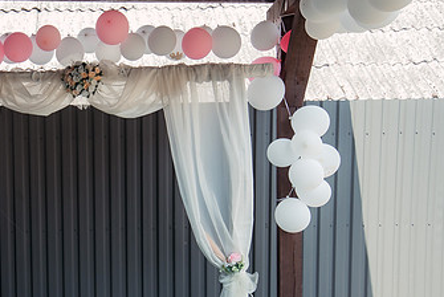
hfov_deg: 43.7
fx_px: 518
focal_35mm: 42
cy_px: 191
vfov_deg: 31.8
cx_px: 77
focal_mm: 23
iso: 400
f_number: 2.8
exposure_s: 1/800
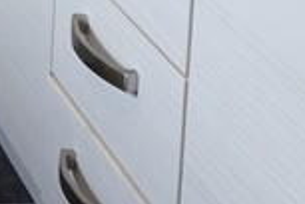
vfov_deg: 7.4
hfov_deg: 10.8
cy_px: -424
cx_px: -437
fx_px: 1364
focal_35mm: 161
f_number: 5.6
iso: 250
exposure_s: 1/20
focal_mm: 16
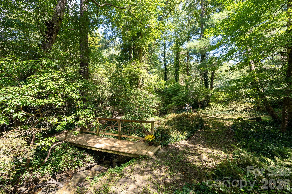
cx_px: 146
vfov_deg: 81.2
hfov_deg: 104.3
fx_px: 114
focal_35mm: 14
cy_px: 97
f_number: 7.1
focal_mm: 14
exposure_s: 1/100
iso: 320
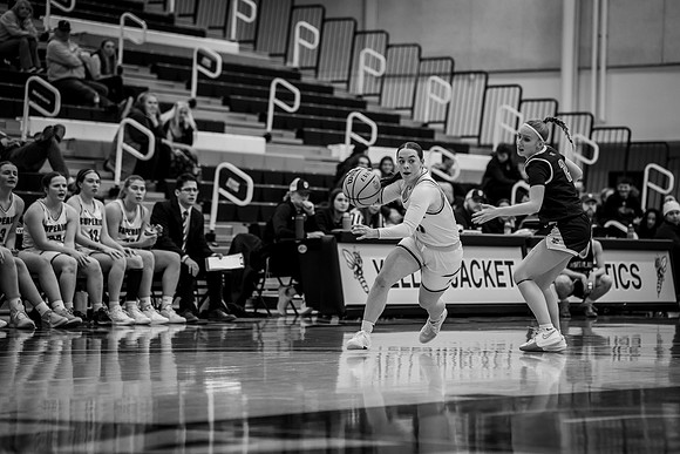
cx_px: 386
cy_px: 239
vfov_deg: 11.1
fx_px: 2324
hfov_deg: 16.6
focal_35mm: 123
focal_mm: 107
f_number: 2.8
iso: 1600
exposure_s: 1/640
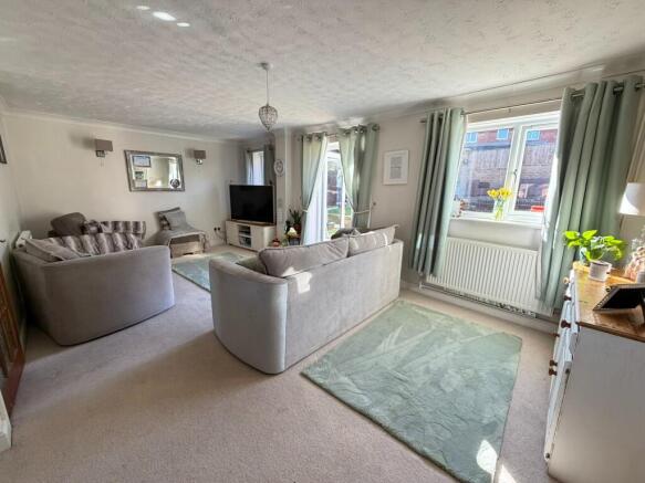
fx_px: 261
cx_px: 322
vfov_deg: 85.7
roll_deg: -0.9
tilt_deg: -11.6
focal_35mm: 14
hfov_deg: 102.1
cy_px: 242
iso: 200
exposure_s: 1/121
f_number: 2.2
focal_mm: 2.22
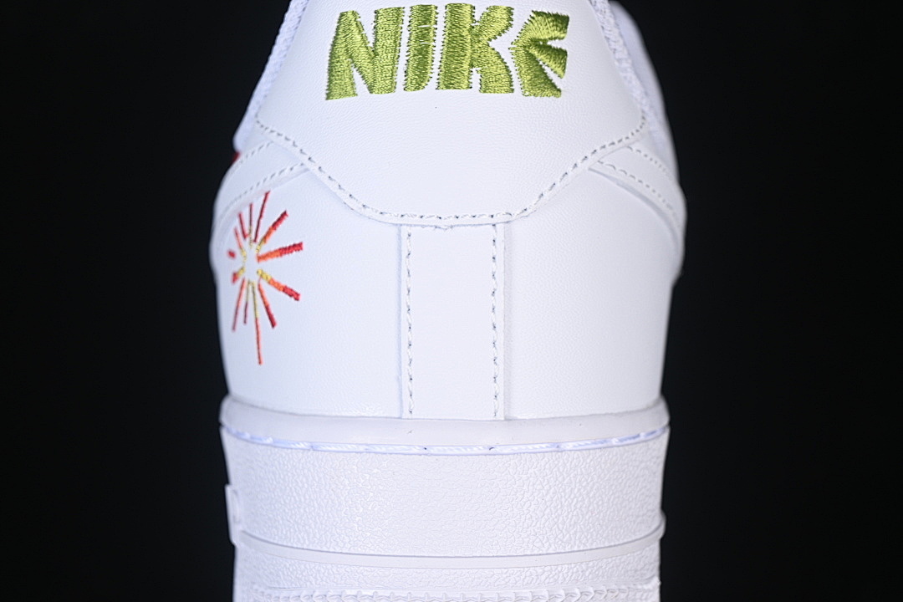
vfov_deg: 18.2
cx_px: 452
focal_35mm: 75
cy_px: 301
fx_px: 1881
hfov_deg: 27.0
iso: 160
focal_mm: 50
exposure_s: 1/80
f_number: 7.1
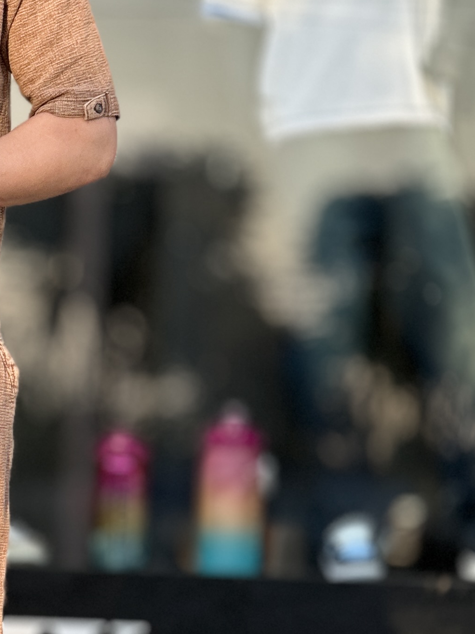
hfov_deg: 6.5
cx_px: -136
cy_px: 440
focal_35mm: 228
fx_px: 4173
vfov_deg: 8.7
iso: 32
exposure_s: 1/121
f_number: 2.8
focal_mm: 9
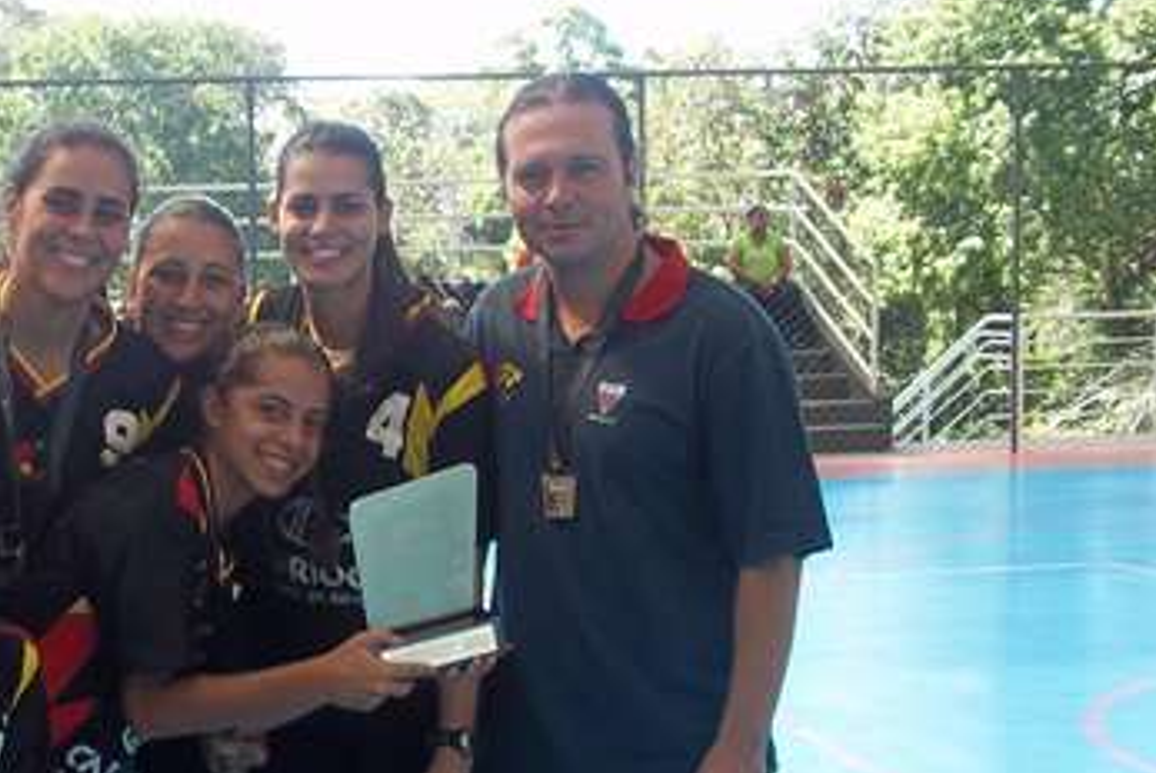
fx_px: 2217
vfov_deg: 19.7
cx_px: 100
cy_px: 533
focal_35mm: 69
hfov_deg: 28.0
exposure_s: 1/125
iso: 80
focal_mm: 6.5
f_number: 3.1
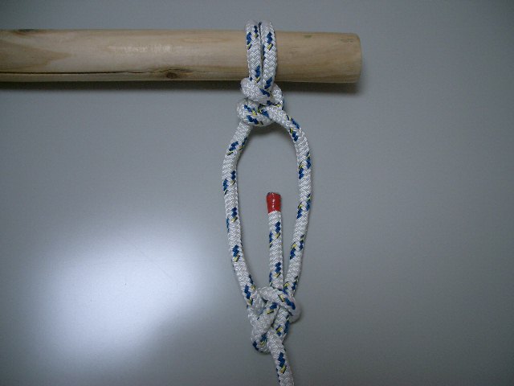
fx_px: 520
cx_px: 257
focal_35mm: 35
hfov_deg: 52.6
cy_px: 193
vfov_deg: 40.7
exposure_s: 1/50
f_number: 2.6
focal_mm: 5.8
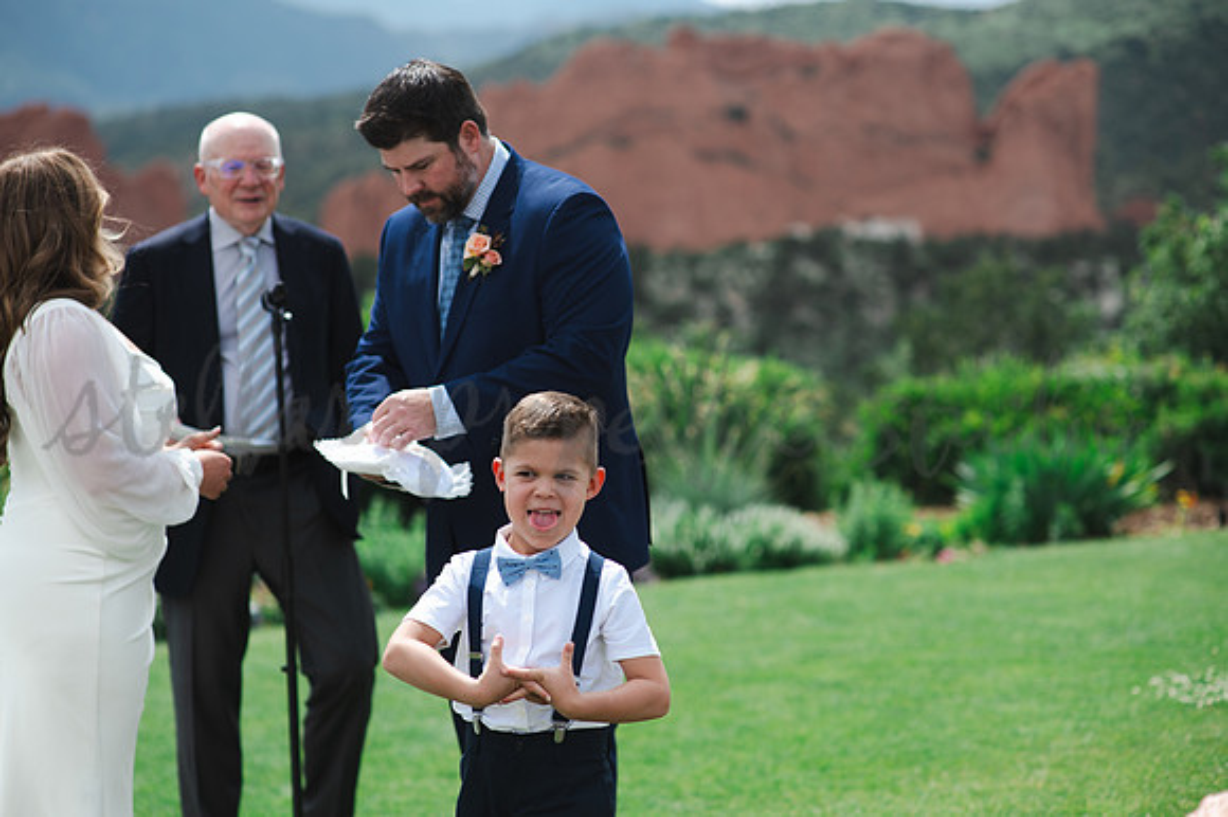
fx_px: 2898
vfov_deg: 16.1
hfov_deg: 23.9
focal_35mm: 85
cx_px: 614
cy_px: 408
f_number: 2.8
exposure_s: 1/1600
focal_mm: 85
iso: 125
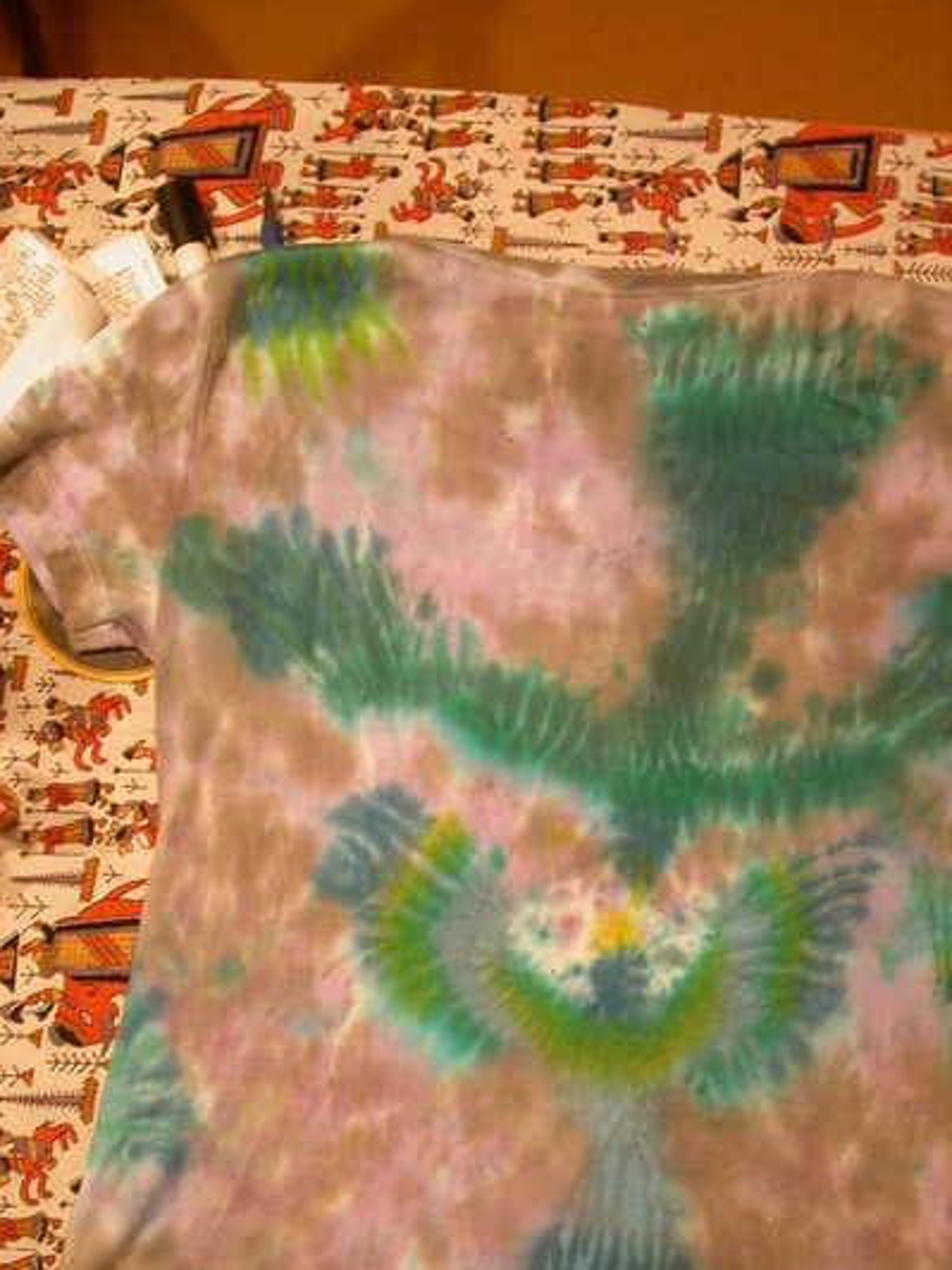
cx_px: 586
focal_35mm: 50
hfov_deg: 29.0
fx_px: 1833
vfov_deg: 37.8
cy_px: 831
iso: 100
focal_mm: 7.85
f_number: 2.6
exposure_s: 1/10.6
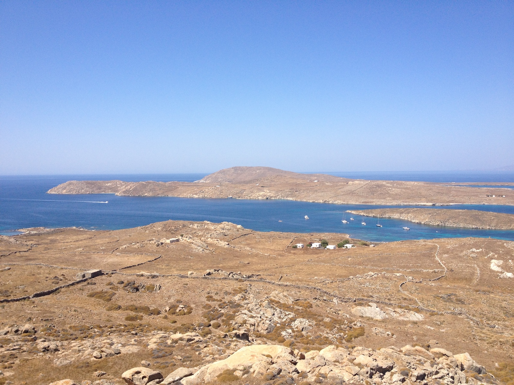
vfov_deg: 40.7
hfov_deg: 52.6
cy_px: 192
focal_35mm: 35
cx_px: 257
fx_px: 520
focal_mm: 4.28
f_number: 2.4
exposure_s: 1/1783
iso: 50
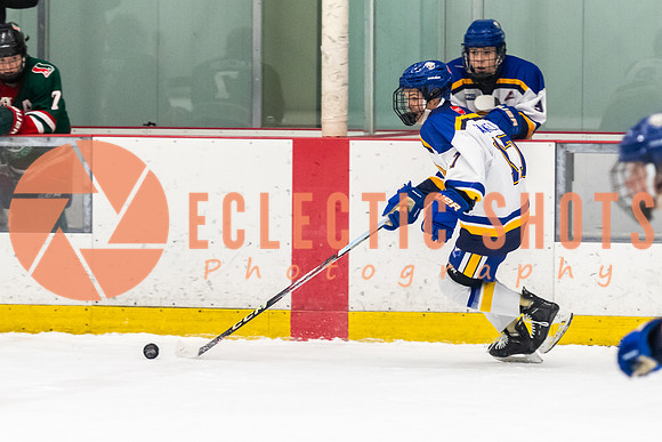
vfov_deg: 4.7
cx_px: 441
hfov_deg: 7.0
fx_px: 5435
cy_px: 244
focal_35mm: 295
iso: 4000
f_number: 2.8
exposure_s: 1/800
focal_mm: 140
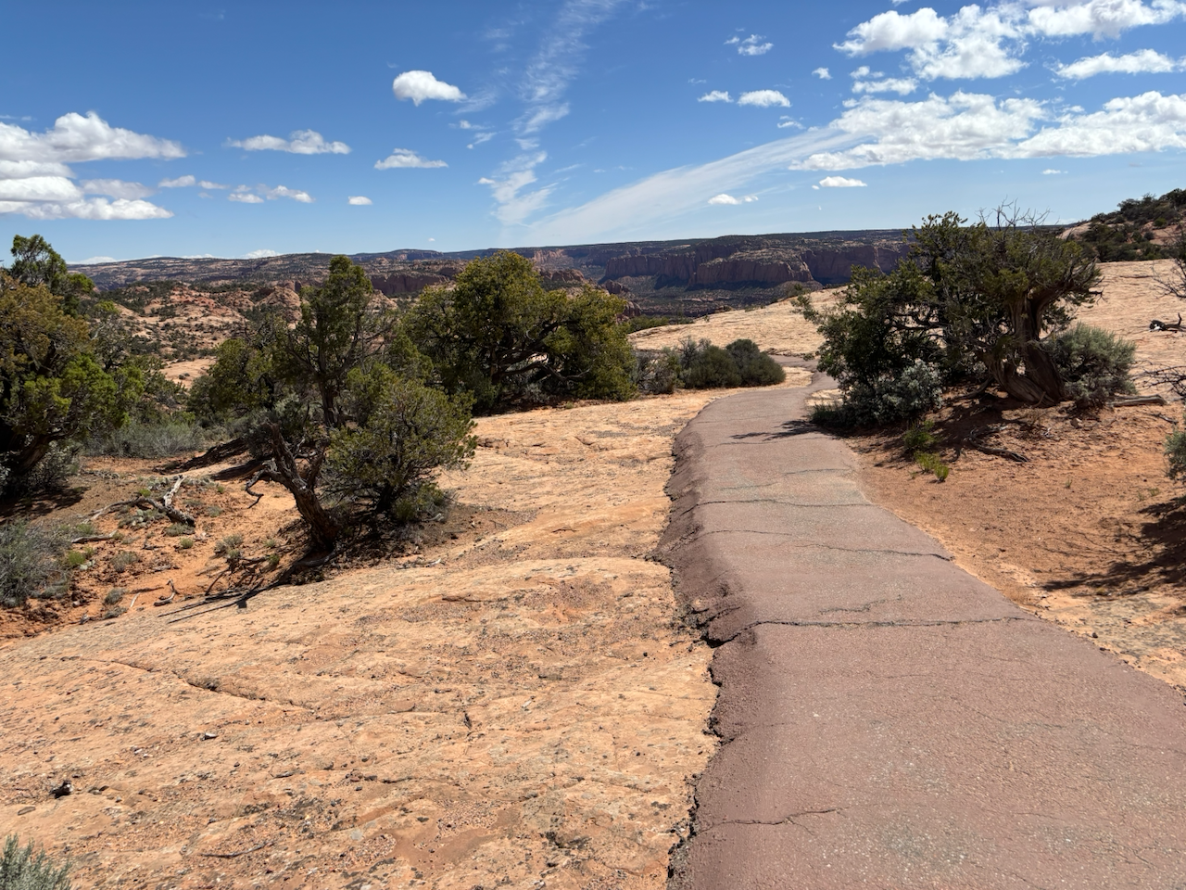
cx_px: 593
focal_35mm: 26
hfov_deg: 67.3
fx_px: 891
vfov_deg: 53.1
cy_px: 445
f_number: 1.6
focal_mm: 5.96
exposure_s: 1/5348
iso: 50
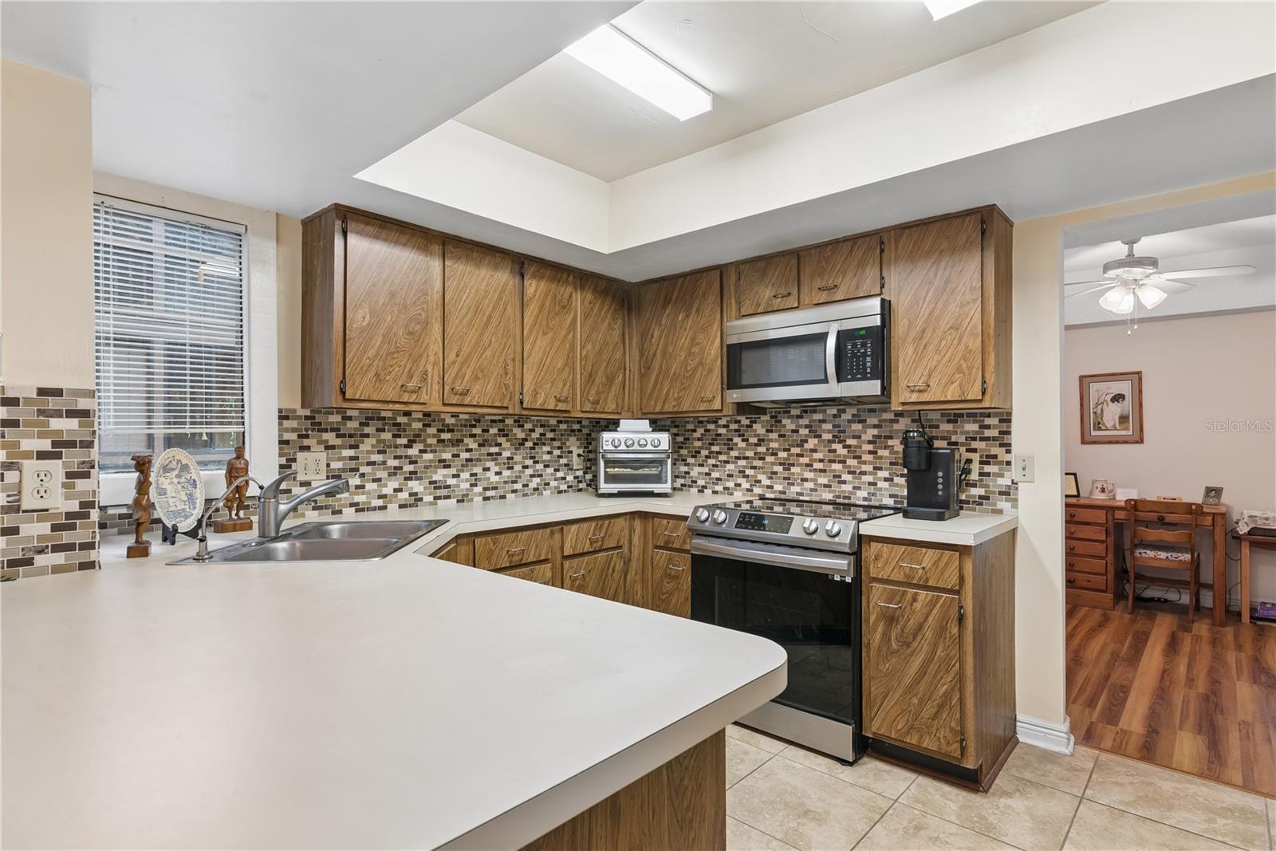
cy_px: 426
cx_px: 638
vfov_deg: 67.4
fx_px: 638
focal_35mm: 18
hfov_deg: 90.0
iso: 320
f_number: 10
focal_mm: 18
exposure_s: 1/6
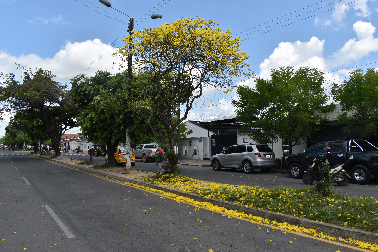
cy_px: 126
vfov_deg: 48.0
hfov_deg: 67.4
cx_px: 189
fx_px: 284
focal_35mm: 27
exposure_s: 1/200
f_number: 9
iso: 100
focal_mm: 18
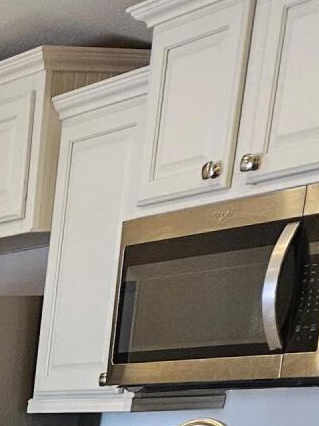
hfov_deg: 11.6
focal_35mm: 108
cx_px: -416
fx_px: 1328
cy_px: 923
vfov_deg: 14.3
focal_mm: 5.4
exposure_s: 1/120
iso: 400
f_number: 1.8
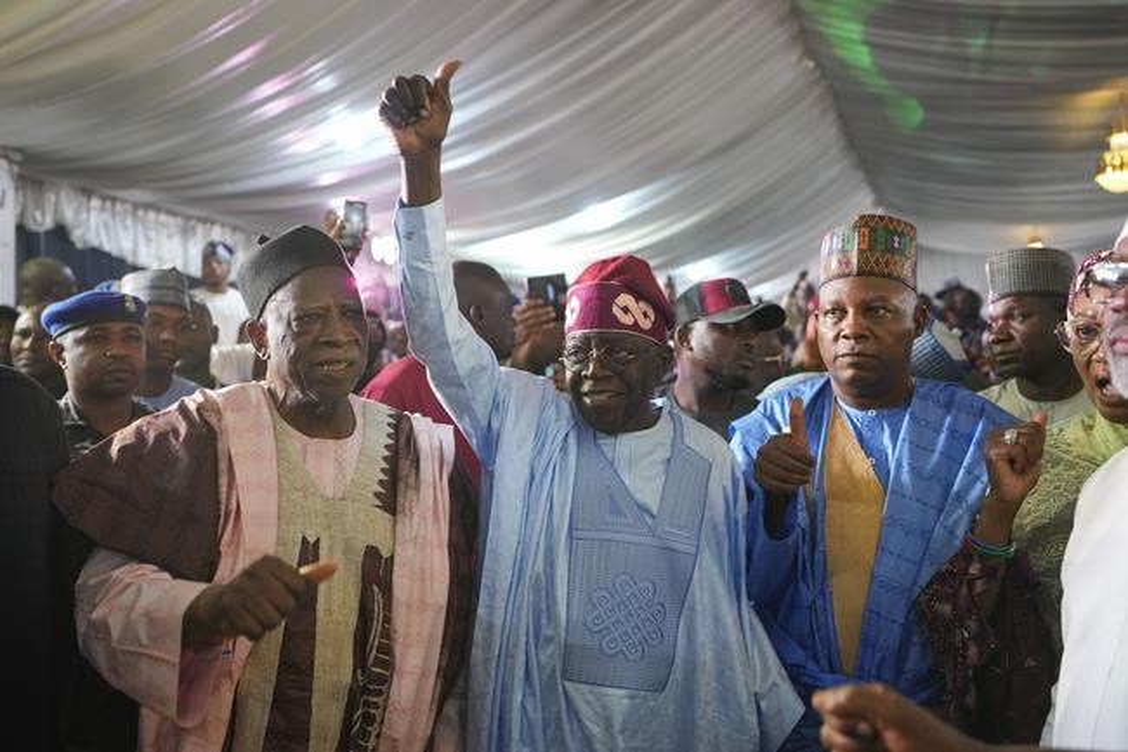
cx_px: 564
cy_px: 376
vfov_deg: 37.8
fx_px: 1096
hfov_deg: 54.4
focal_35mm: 35
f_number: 2.8
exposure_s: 1/200
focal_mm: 35
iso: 1600
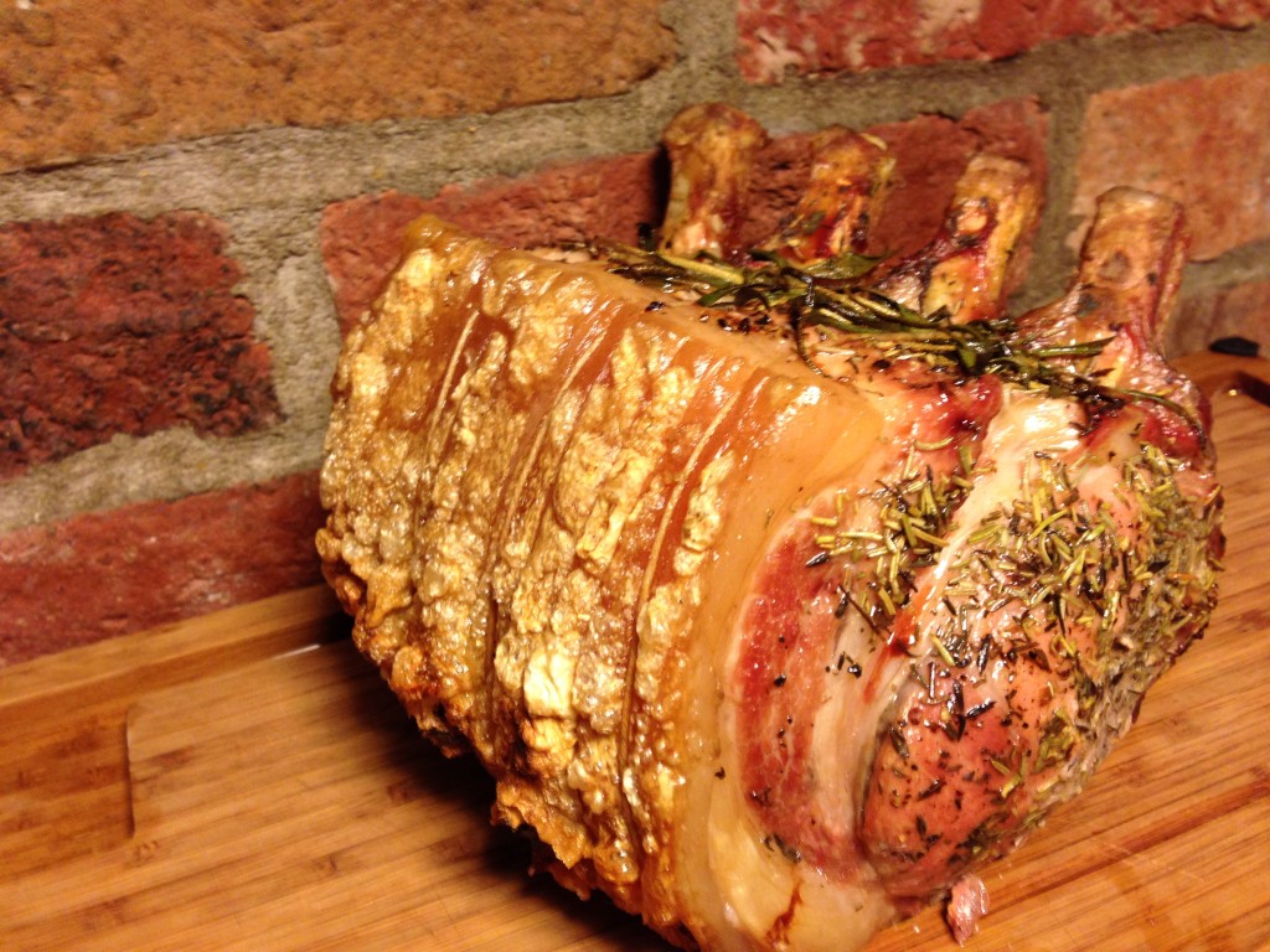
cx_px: 635
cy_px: 476
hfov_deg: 55.4
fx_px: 1211
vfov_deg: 42.9
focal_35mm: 33
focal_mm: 4.12
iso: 160
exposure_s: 1/20
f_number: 2.4
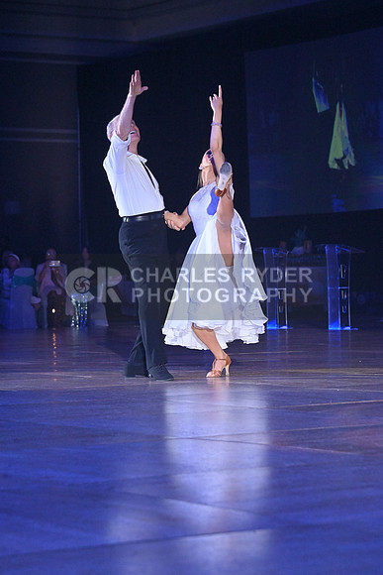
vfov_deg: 17.1
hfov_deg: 11.4
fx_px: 1914
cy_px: 288
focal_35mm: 120
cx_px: 192
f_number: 8
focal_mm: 120
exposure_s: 1/800
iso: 6400
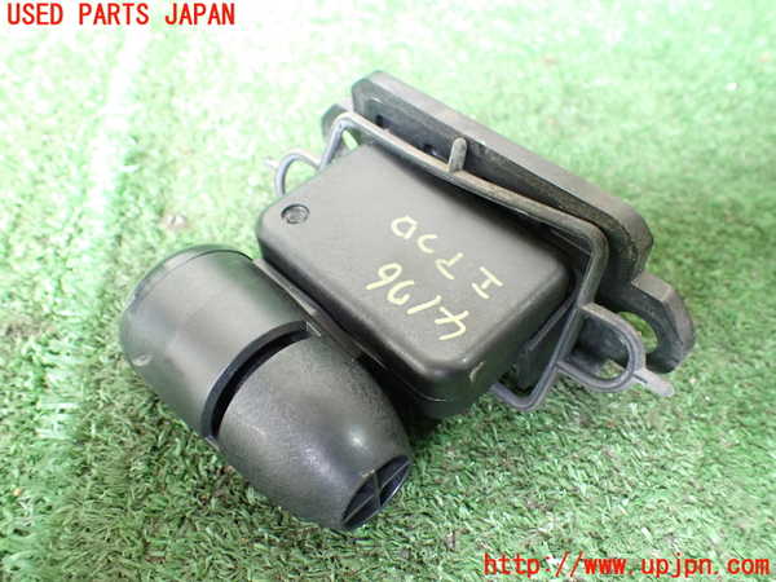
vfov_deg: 46.8
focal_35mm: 30
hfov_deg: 60.0
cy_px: 291
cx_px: 388
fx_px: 673
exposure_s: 1/50
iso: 800
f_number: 2.3
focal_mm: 5.4
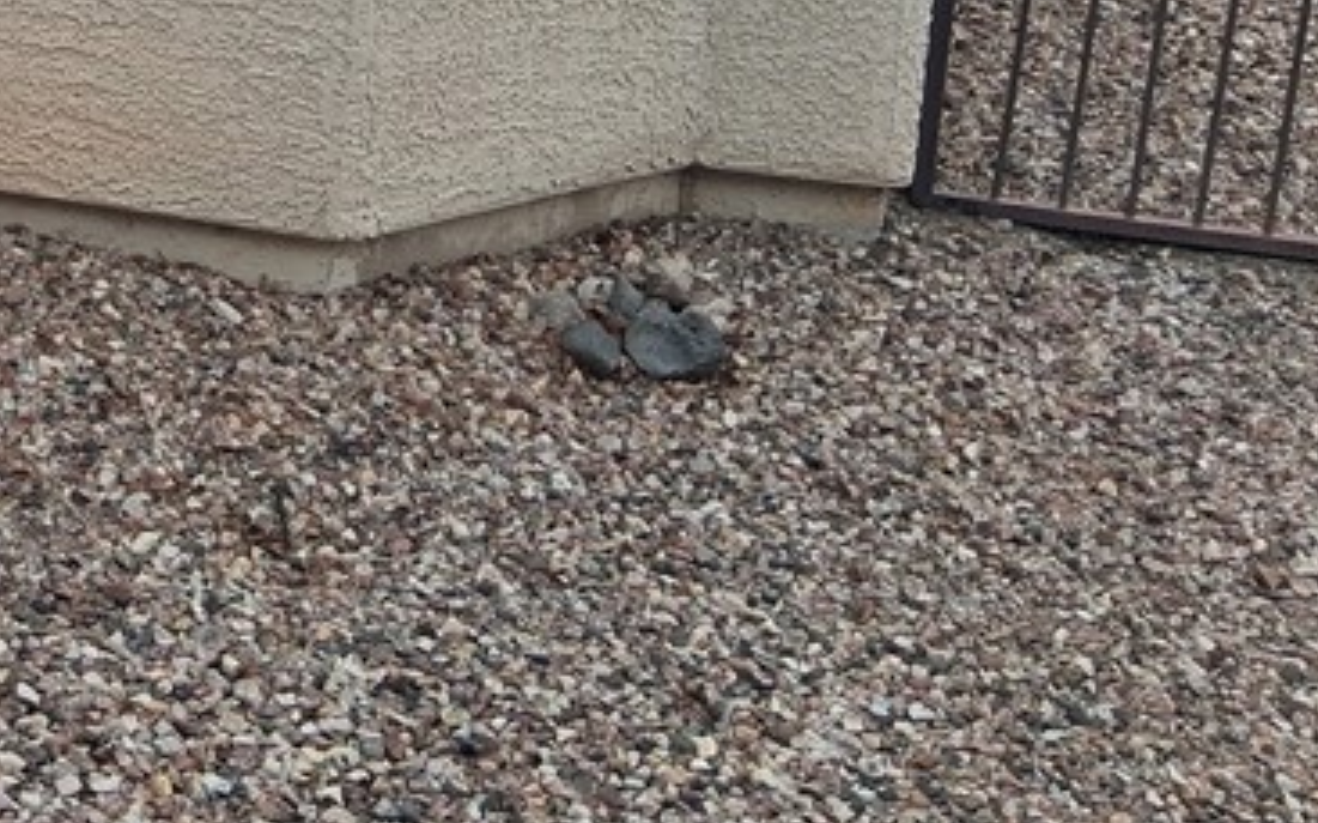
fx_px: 2765
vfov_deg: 15.5
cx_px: -488
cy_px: -438
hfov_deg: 23.1
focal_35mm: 77
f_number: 1.8
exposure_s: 1/530
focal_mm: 3.98
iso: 25
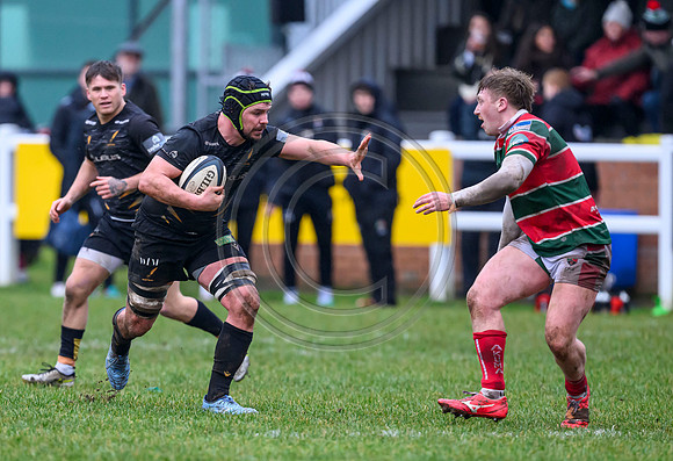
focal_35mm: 596
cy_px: 292
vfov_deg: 2.3
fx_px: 11234
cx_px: 218
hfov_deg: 3.4
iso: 3200
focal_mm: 400
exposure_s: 1/1600
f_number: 3.5
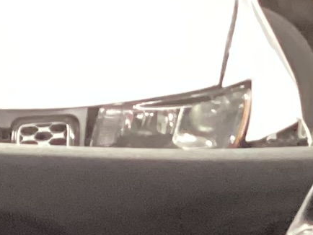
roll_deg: +1.8
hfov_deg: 8.5
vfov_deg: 5.9
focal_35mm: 233
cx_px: 146
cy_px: 693
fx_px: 2108
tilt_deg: -23.3
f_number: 2.4
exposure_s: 1/20
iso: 800
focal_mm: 3.3
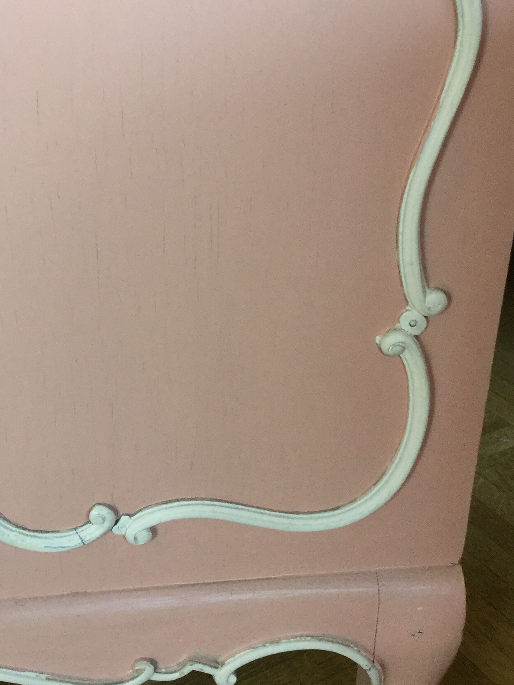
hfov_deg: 27.3
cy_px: 326
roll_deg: +1.5
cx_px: 152
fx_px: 1049
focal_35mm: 53
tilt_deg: -30.7
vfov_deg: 36.2
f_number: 2.4
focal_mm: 3.3
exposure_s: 1/33
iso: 80
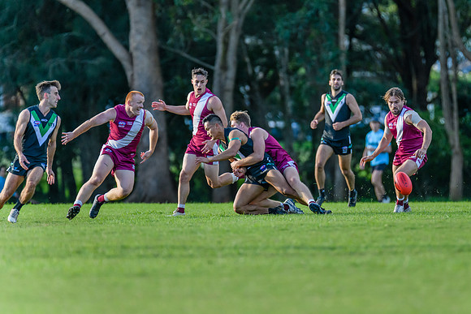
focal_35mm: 437
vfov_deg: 3.1
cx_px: 283
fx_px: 5717
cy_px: 159
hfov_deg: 4.7
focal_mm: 360
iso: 2200
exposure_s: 1/2500
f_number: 4
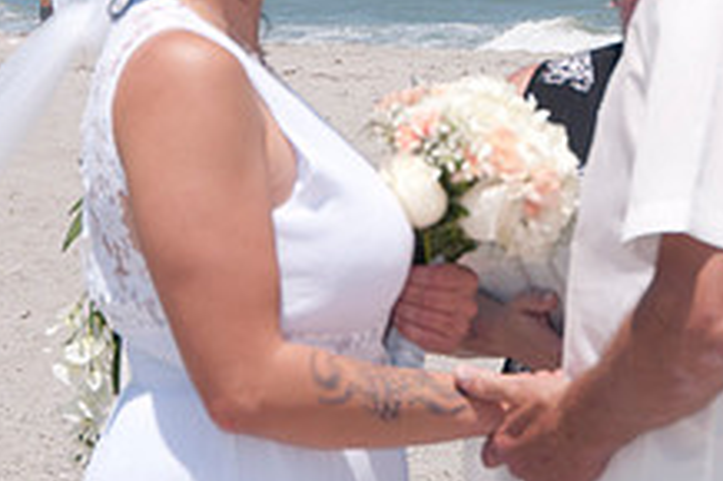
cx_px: 484
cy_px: -12
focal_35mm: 364
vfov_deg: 3.8
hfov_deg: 5.7
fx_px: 7305
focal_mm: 90
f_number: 11
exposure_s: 1/250
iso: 100
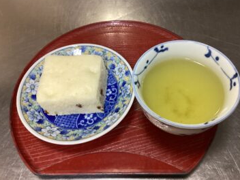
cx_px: 125
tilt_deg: -58.1
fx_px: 229
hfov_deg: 55.3
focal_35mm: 33
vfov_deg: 42.9
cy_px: 86
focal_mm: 3.3
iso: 250
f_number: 2.4
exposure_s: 1/60
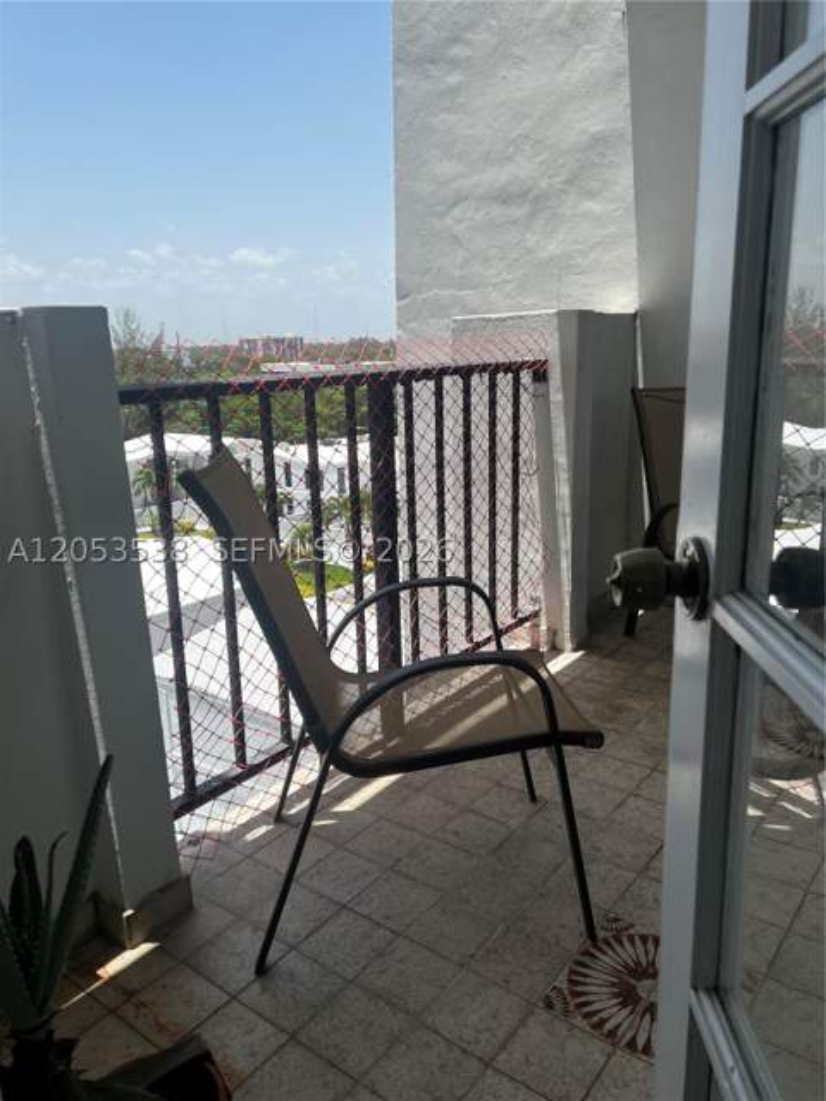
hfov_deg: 53.1
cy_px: 550
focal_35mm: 26
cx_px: 413
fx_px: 827
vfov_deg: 67.3
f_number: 1.5
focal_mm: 5.7
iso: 50
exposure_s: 1/3165
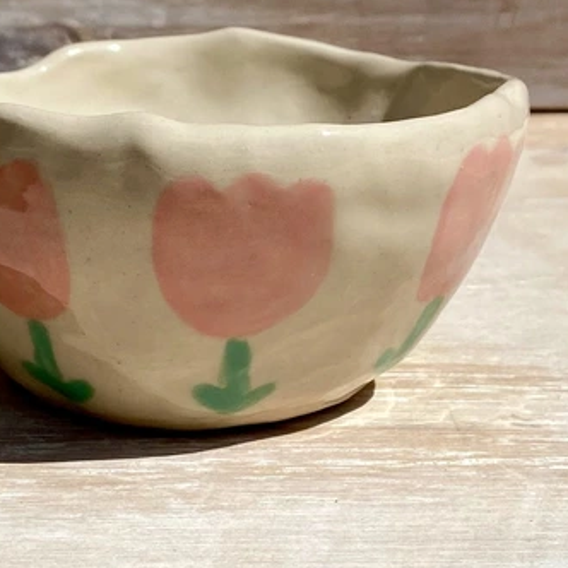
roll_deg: +1.4
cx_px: 224
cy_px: 219
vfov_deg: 28.1
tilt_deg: -9.7
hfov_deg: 28.1
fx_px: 1132
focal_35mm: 61
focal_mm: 4.25
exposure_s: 1/6757
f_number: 1.8
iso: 32
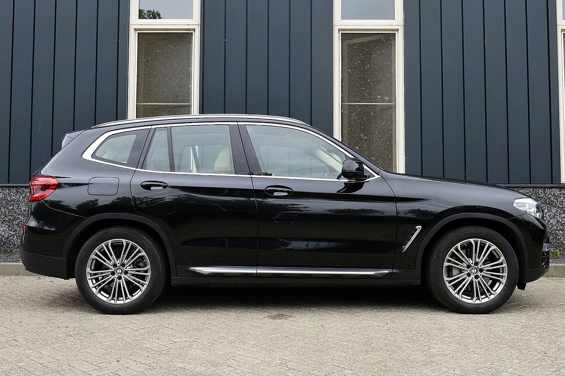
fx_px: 565
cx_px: 282
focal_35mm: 36
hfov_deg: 53.2
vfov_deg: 36.8
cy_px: 188
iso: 400
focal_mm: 24
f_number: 10
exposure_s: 1/200
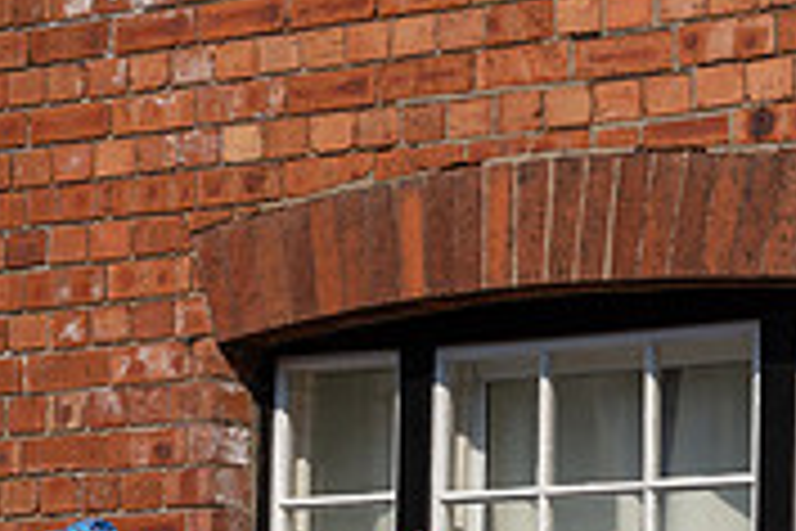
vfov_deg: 5.7
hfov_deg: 8.5
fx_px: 5350
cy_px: 641
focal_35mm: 242
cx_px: -13
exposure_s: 1/1250
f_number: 7.1
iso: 100
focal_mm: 74
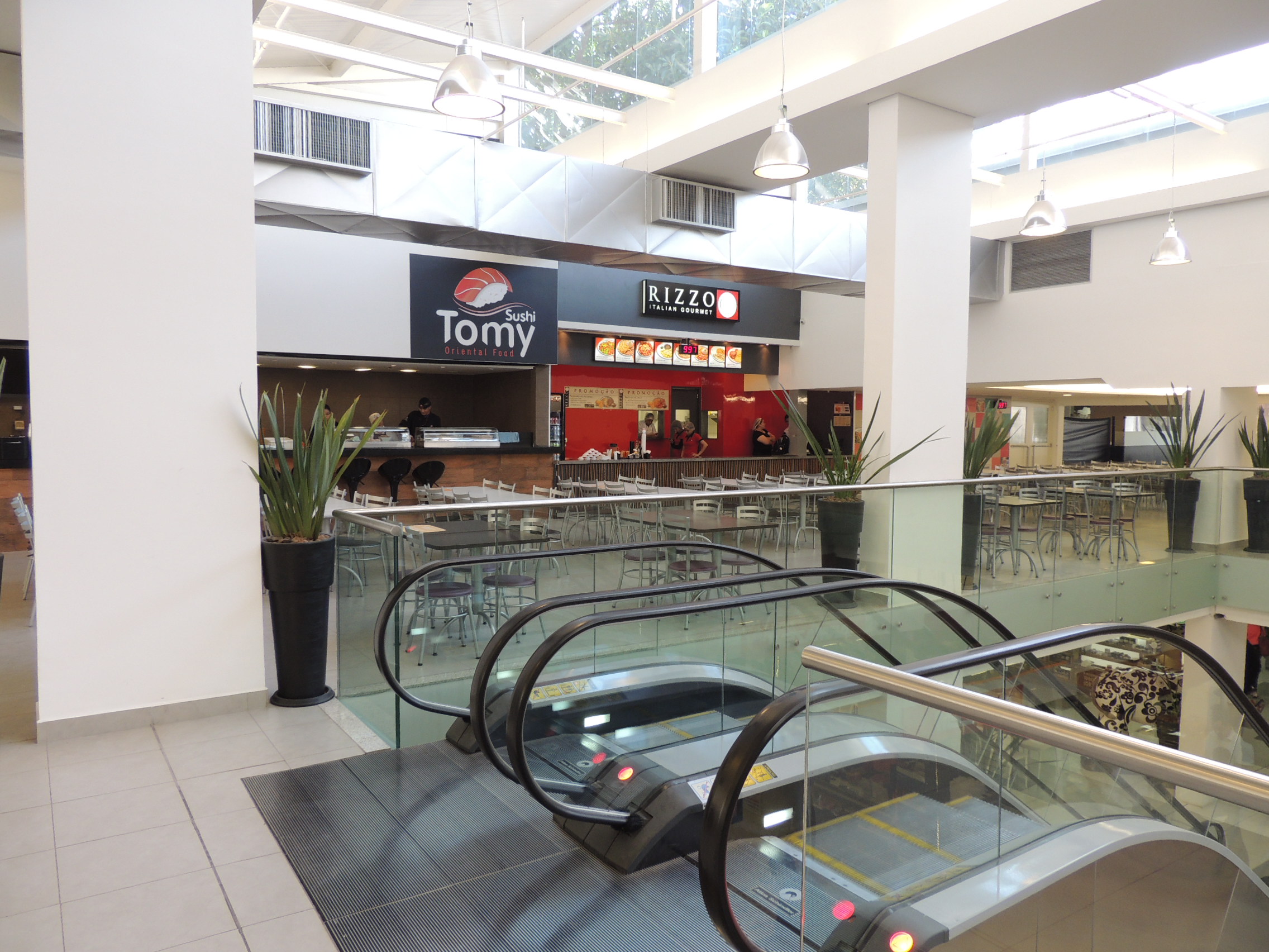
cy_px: 476
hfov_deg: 71.6
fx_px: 880
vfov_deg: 56.8
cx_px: 634
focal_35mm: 24
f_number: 3
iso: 160
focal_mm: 4.3
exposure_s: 1/30
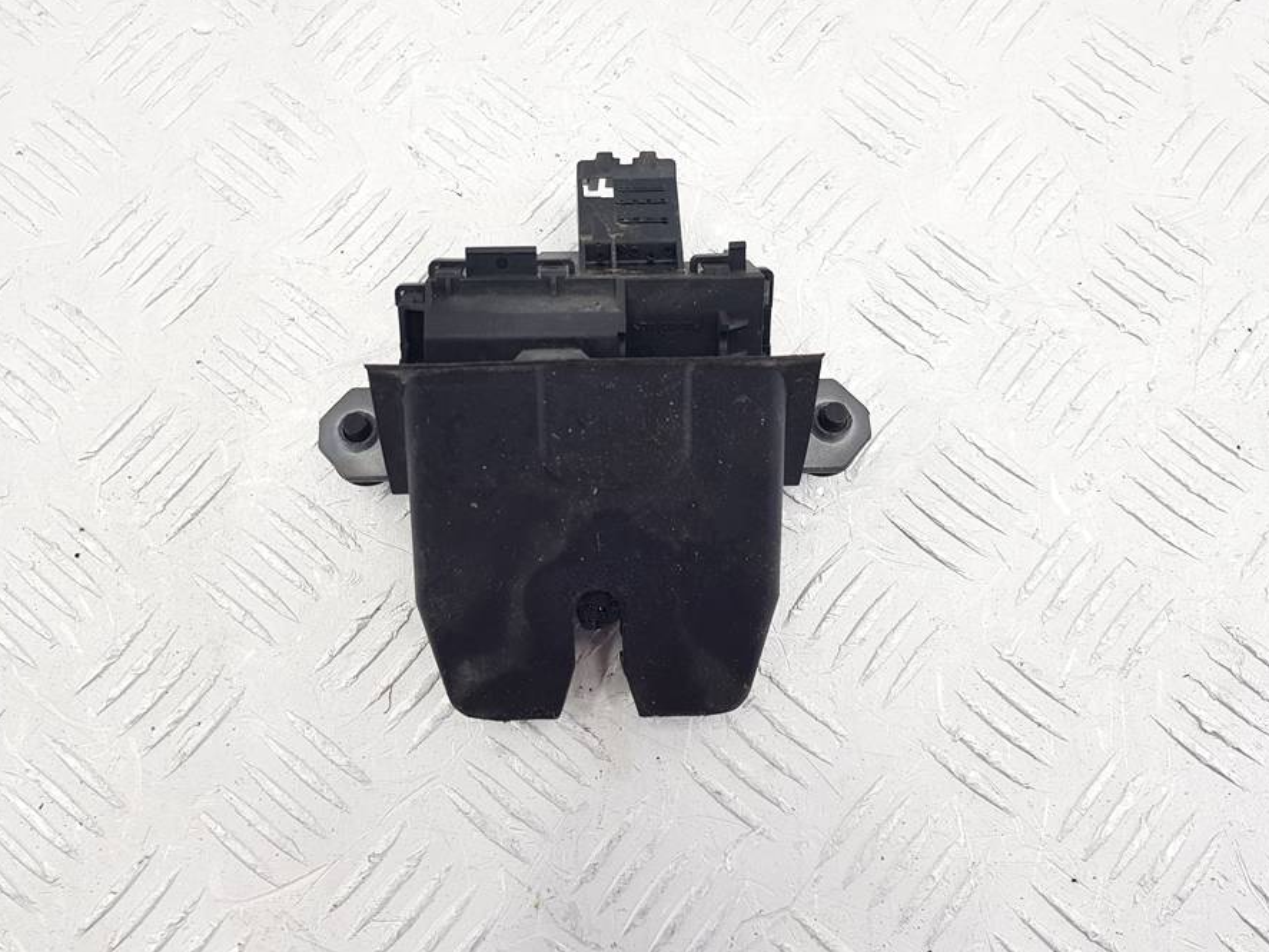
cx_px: 578
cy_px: 427
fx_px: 1100
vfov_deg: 46.8
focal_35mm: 30
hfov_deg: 59.8
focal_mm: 4.2
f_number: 1.7
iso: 50
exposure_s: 1/50
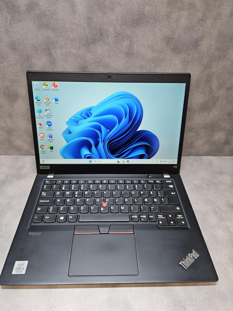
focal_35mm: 23
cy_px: 156
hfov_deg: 58.9
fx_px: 206
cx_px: 116
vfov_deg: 73.9
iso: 160
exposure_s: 1/100
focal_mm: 5.4
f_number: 1.8
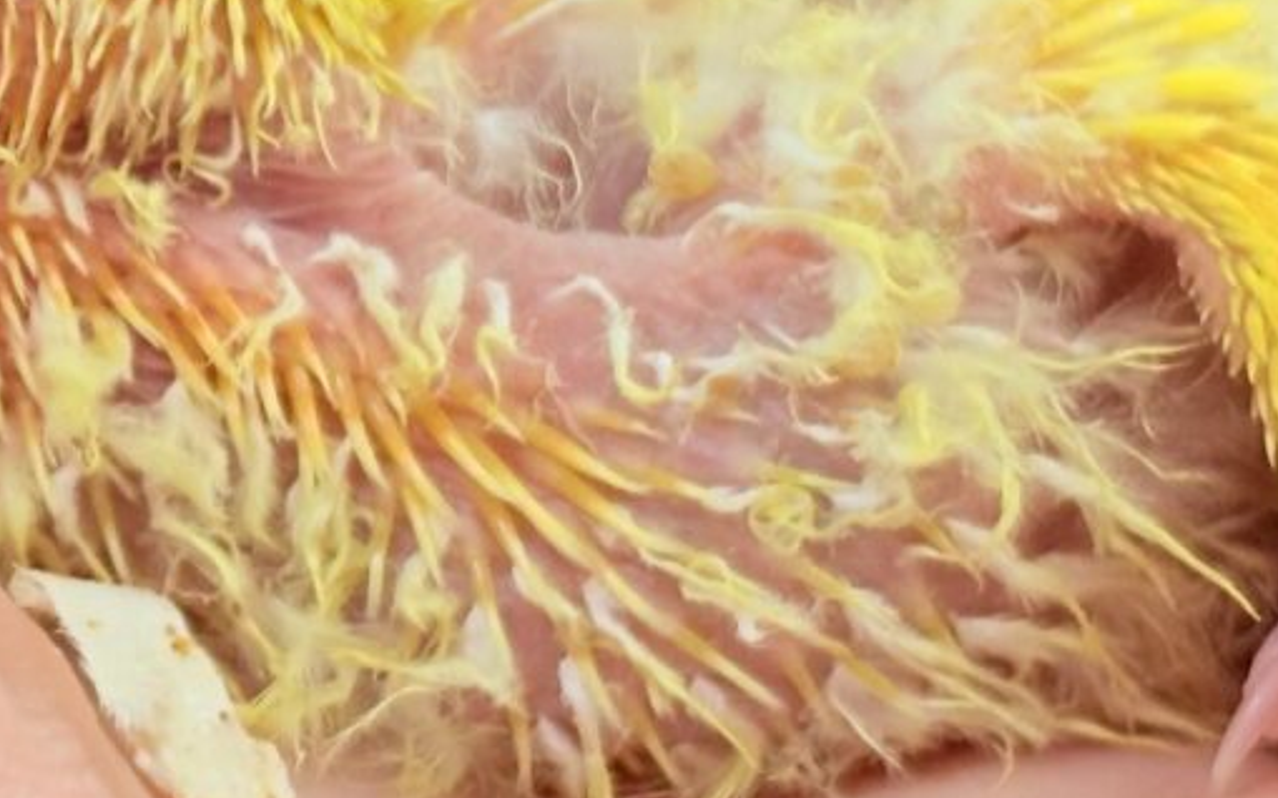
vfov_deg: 10.0
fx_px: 4527
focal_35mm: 130
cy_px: 50
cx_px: 437
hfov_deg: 16.0
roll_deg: +1.0
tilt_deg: -4.5
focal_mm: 5.96
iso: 50
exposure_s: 1/121
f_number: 1.6
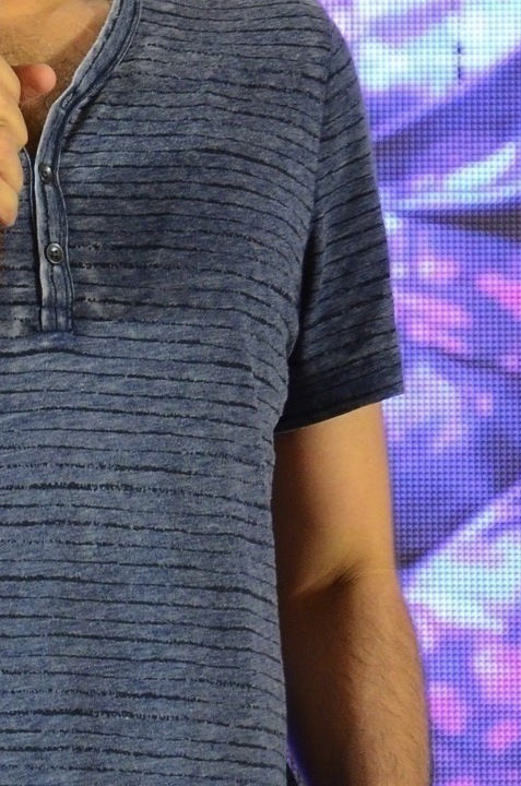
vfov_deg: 4.8
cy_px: 390
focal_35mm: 429
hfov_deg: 3.2
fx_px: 9361
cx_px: -59
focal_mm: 105
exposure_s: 1/80
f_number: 5.6
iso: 2000
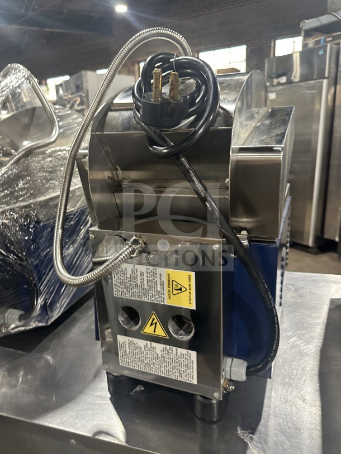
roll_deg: +0.9
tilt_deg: -12.9
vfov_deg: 71.6
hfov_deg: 56.8
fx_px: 315
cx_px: 170
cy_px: 227
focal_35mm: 24
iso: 320
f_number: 1.78
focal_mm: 6.86
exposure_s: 1/60
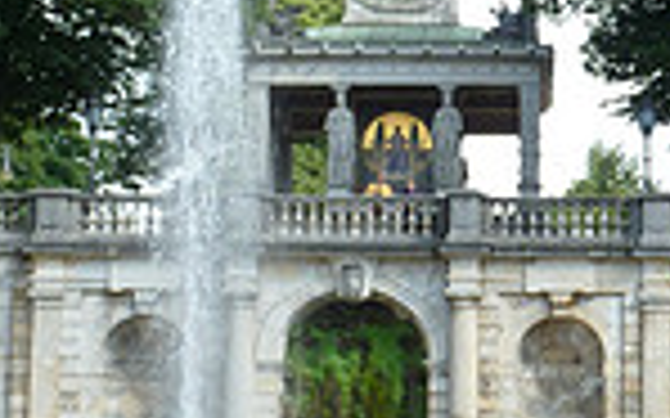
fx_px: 2574
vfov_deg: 9.3
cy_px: 76
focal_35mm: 141
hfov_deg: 14.7
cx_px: 560
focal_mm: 7.3
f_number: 4
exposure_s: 1/200
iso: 80
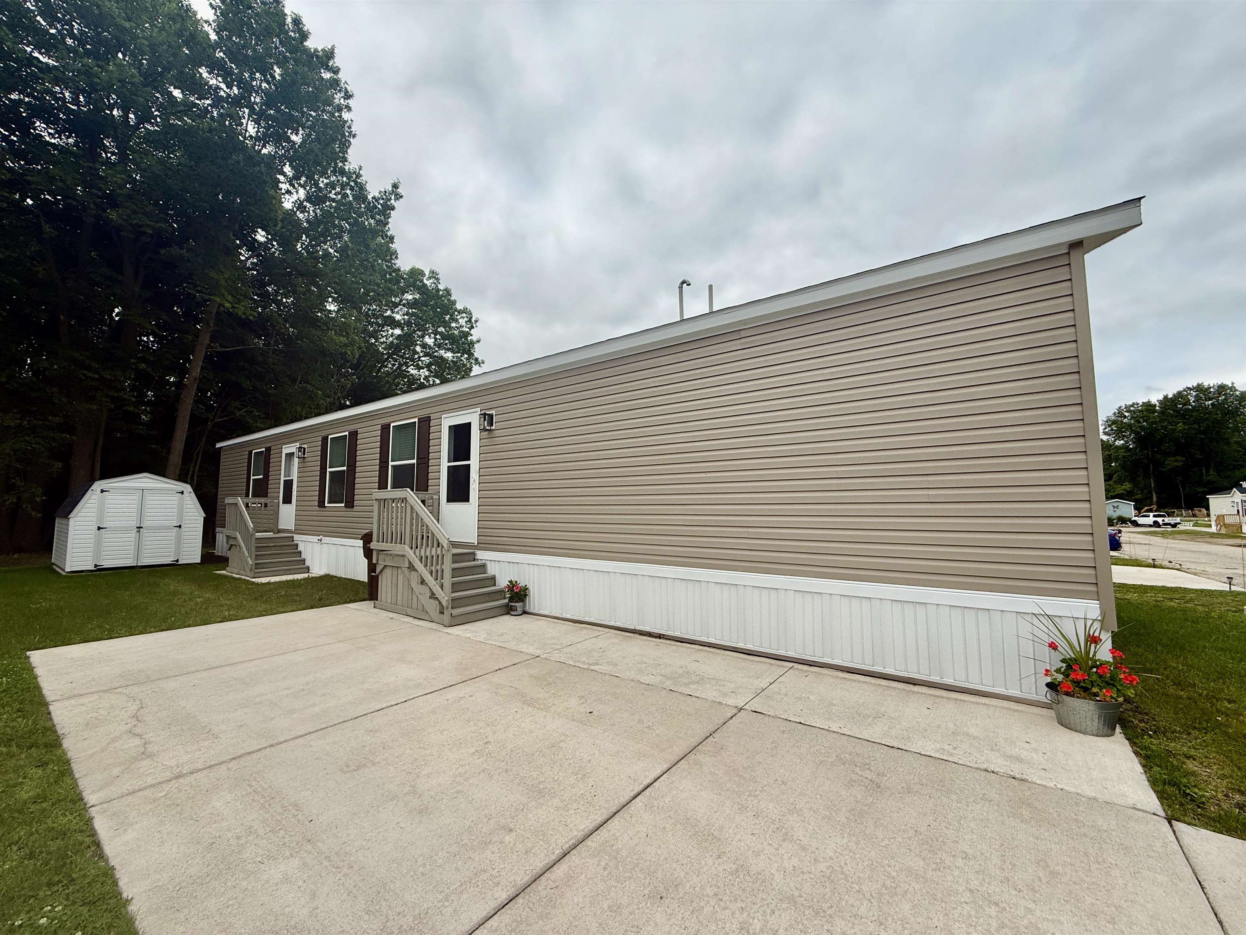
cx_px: 623
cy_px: 468
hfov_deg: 102.1
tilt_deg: +4.8
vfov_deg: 85.7
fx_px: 504
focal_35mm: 14
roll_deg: -0.5
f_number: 2.2
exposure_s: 1/2410
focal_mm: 2.22
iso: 50
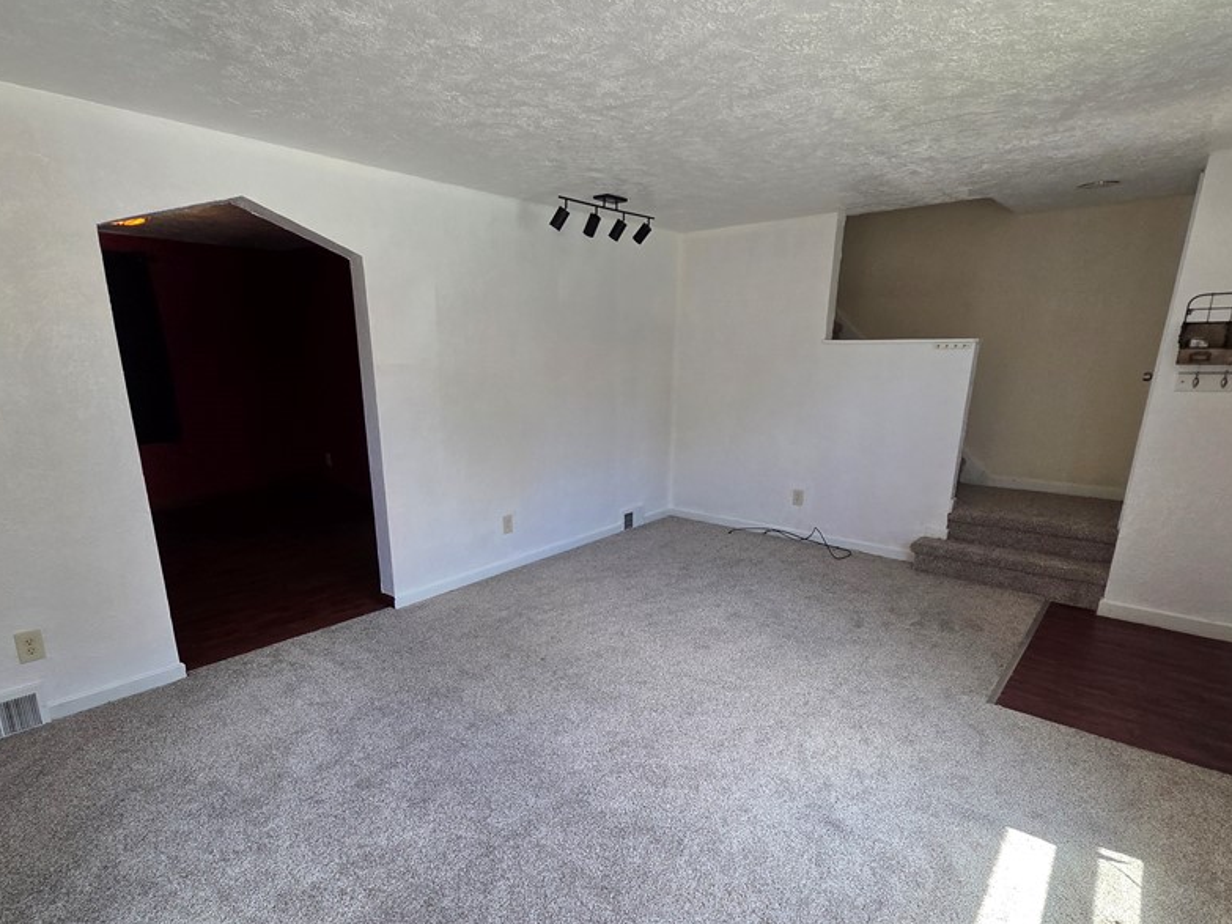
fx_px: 605
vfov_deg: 74.2
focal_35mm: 17
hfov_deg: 90.9
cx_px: 570
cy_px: 534
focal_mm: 2.2
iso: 125
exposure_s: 1/120
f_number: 2.2
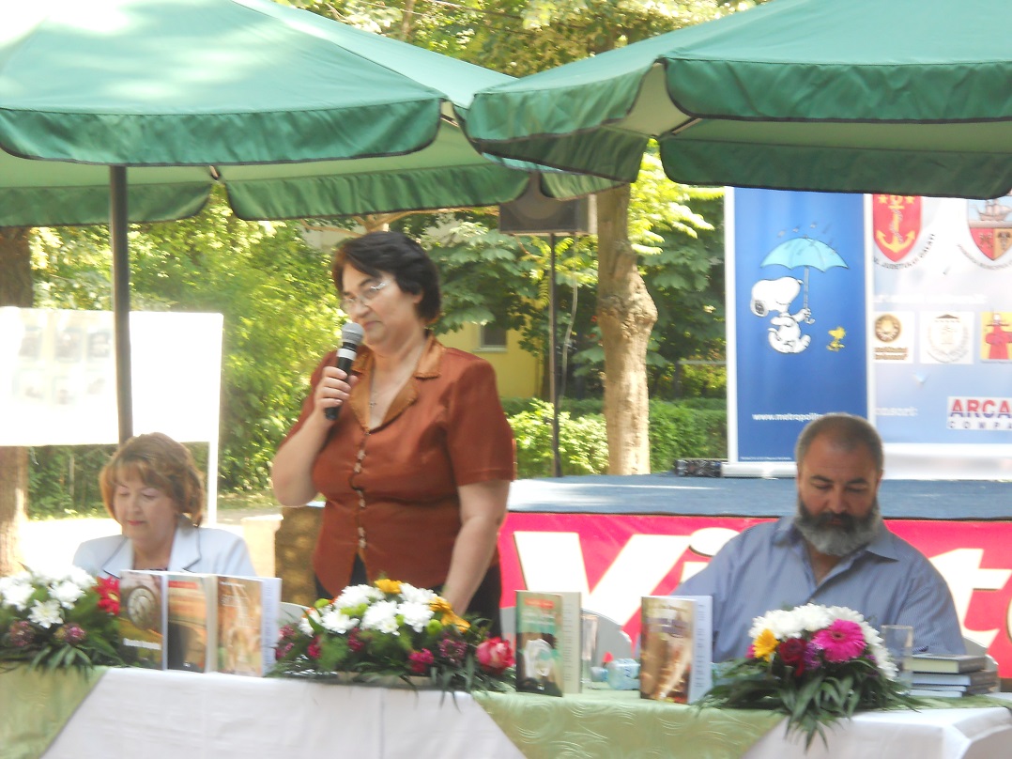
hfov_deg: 15.9
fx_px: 3624
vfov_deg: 11.9
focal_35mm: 124
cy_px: 380
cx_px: 506
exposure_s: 1/60
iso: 200
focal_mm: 20.49
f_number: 6
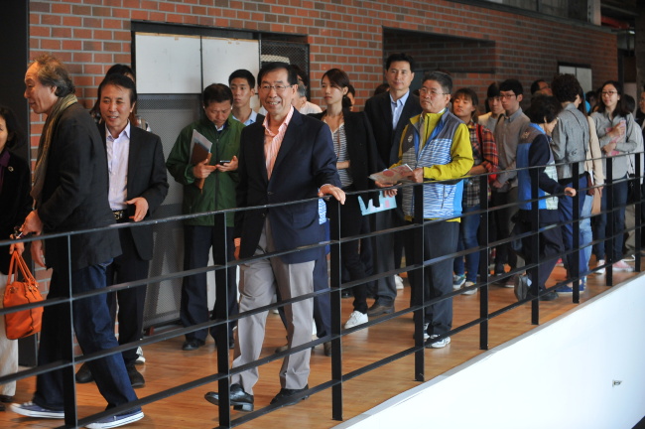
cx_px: 322
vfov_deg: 19.4
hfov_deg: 28.9
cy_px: 214
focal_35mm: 70
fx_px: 1253
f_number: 4
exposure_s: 1/125
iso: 2000
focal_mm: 70
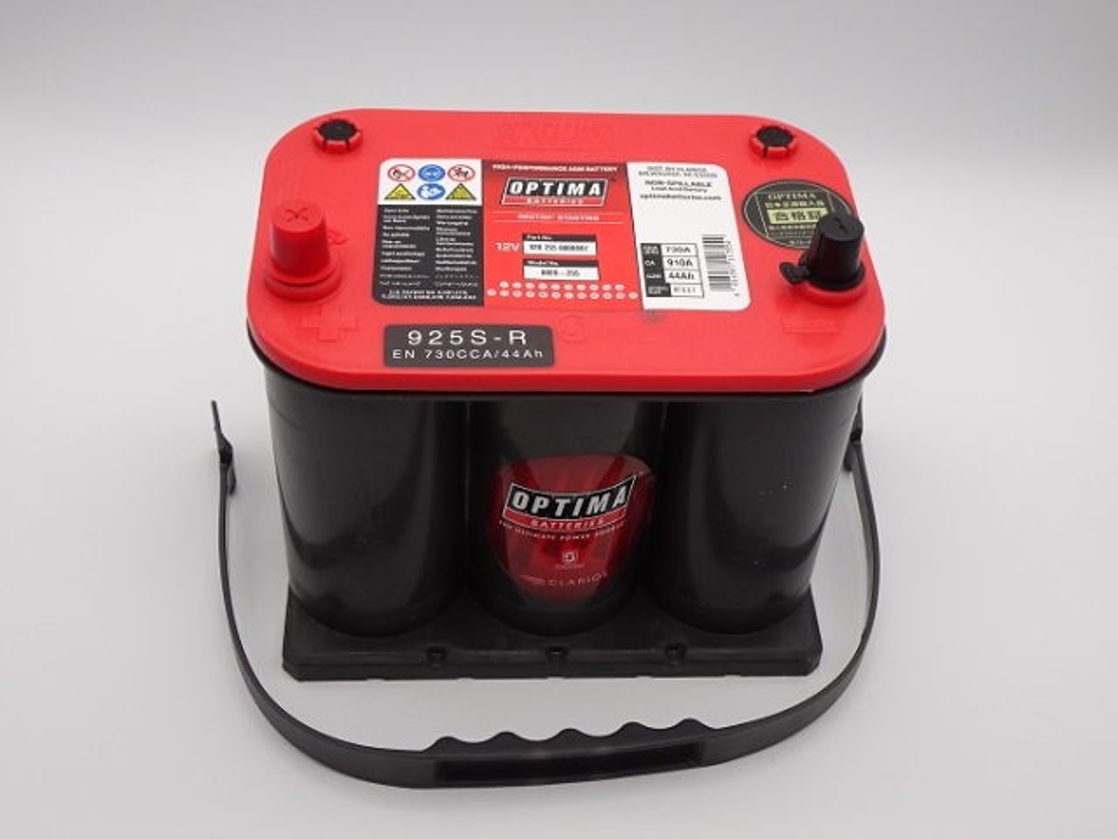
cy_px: 420
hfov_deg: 41.2
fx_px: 1486
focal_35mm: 46
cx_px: 559
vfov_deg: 31.5
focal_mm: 7.87
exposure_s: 1/50
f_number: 4.5
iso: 160
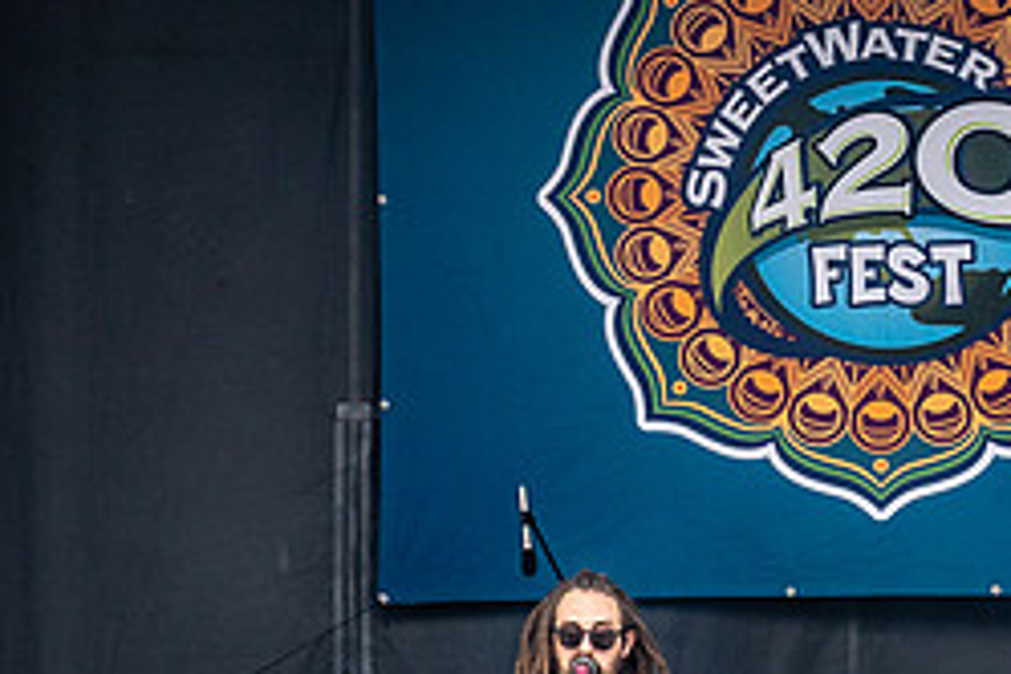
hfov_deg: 8.8
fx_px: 6515
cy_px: 388
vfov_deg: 5.9
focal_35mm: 232
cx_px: 897
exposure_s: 1/320
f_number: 6.3
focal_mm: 65
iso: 400
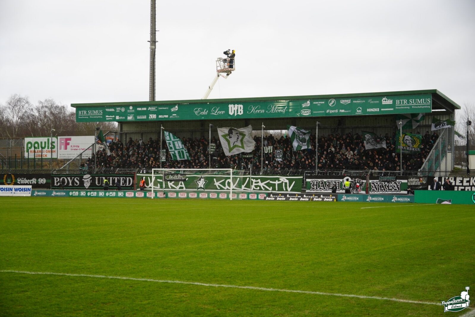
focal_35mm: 67
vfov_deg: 20.3
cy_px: 158
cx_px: 238
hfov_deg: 30.1
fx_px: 885
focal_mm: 45
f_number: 4.5
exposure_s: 1/80
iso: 200
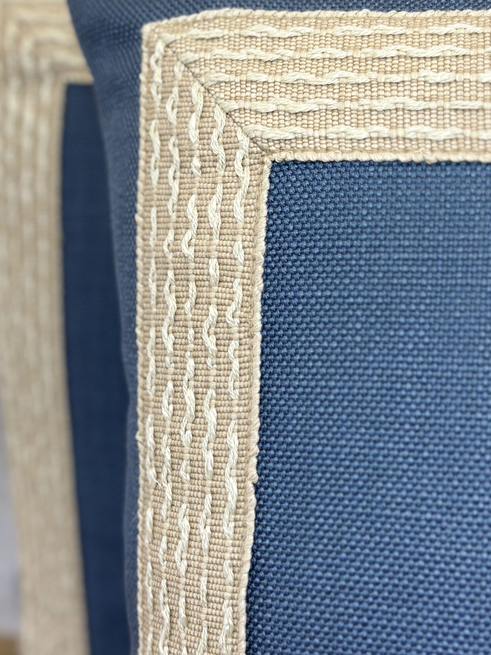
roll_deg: +0.7
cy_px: 279
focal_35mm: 63
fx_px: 1191
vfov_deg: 30.7
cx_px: 229
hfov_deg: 23.3
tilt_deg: -17.5
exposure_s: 1/168
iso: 64
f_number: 1.78
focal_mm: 6.86
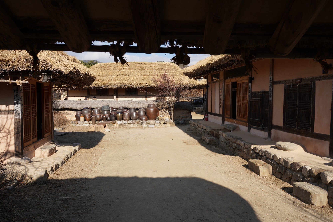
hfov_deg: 61.9
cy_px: 111
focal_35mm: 30
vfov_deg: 43.6
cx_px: 166
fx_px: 278
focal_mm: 30
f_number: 13
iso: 100
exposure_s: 1/100
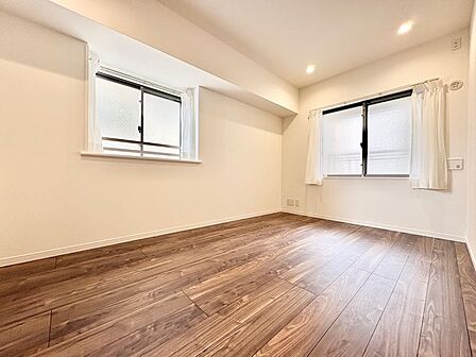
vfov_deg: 85.7
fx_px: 193
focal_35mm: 14
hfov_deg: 102.1
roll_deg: +0.0
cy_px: 178
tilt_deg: -0.8
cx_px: 238
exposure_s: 1/99
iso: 100
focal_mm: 2.22
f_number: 2.2
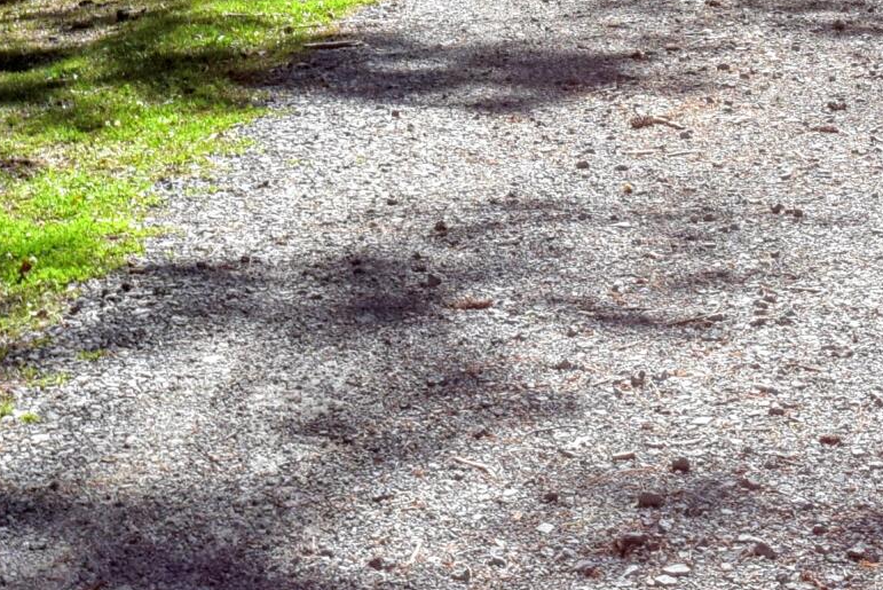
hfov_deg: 14.3
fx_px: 3436
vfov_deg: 9.4
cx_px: 956
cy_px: -454
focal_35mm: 140
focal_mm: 24
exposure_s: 1/400
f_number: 11
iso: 400
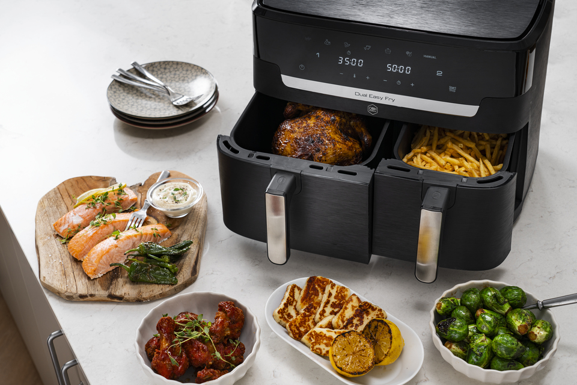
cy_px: 192
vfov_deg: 25.1
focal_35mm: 54
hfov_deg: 36.9
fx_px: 865
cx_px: 288
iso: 100
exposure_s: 1/160
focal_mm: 54
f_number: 7.1
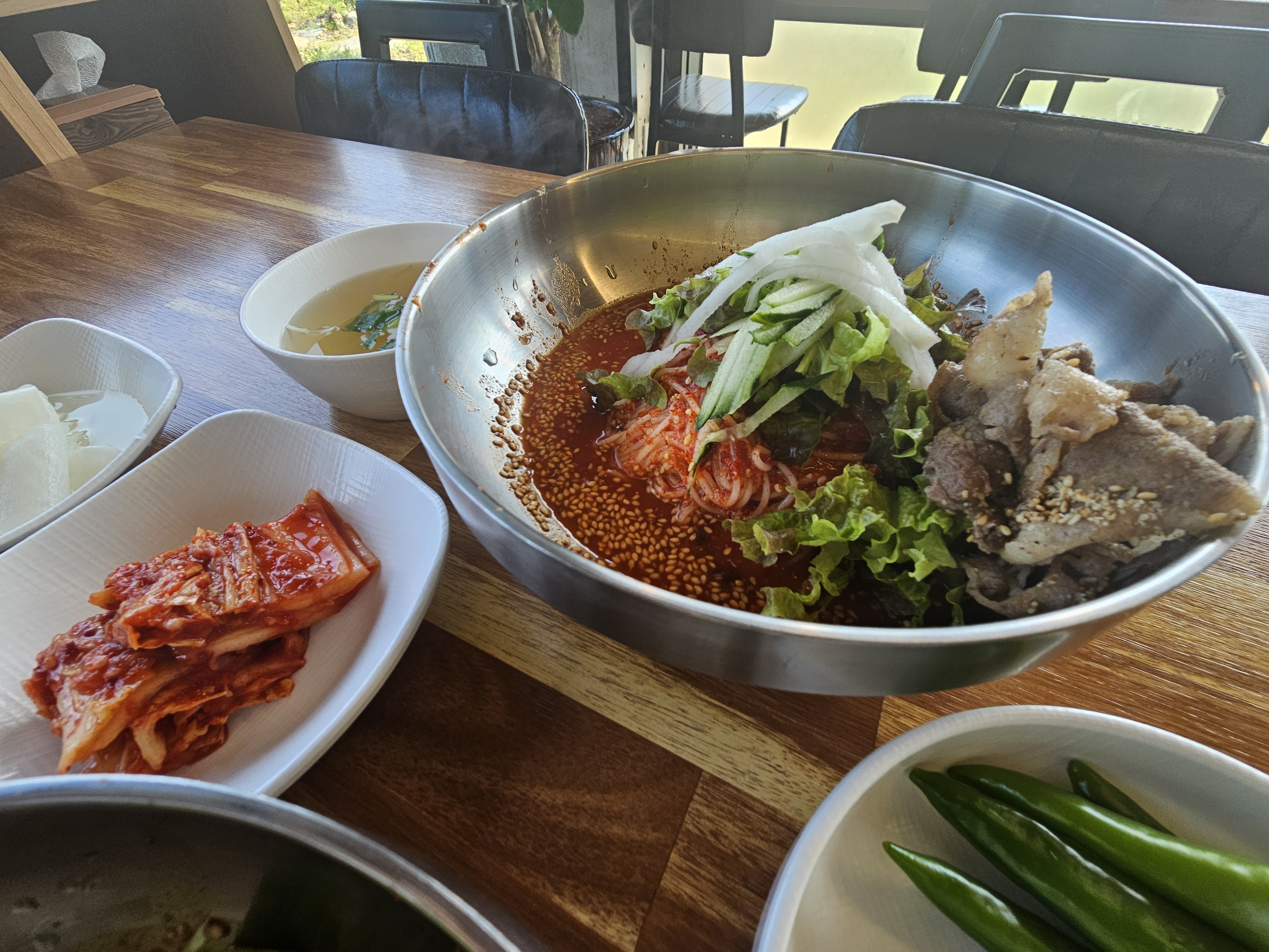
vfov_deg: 89.9
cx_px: 634
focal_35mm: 13
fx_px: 477
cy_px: 476
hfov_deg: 106.2
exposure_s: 1/120
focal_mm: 2.2
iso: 50
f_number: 2.2
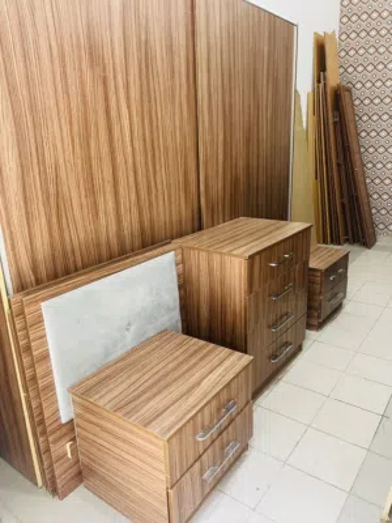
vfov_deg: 69.4
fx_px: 377
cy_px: 262
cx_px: 196
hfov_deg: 54.9
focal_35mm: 25
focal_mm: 5.1
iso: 125
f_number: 1.6
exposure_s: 1/94
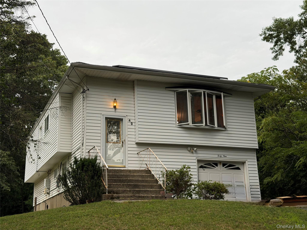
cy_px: 115
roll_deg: +2.4
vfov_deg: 30.3
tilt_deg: +14.8
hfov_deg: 39.7
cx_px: 154
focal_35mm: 48
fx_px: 426
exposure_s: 1/447
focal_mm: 6.76
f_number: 1.78
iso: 64
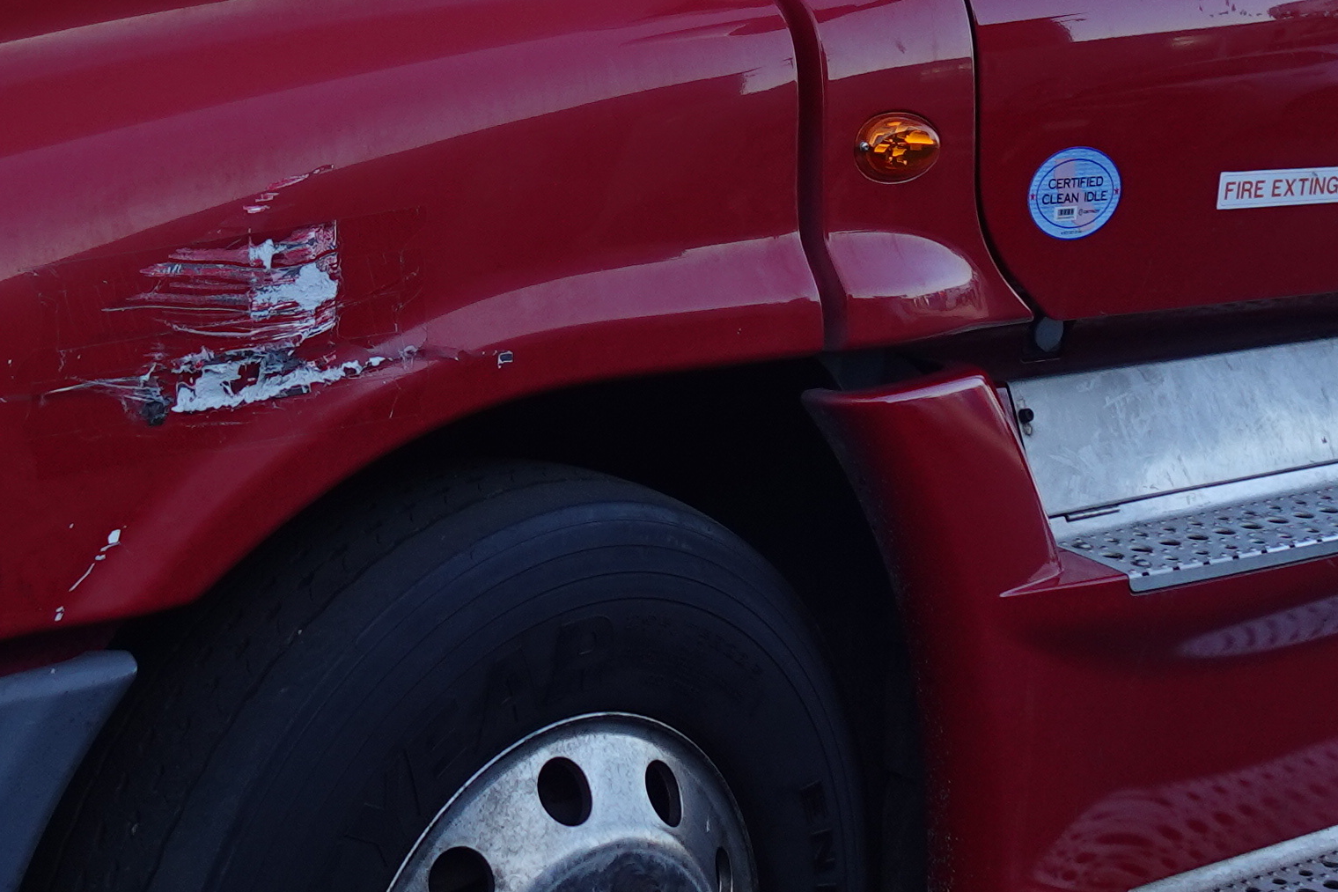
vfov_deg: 18.5
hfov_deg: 27.9
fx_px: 2676
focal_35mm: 72
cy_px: 17
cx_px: 422
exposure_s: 1/1000
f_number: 2
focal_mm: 7.6
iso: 125
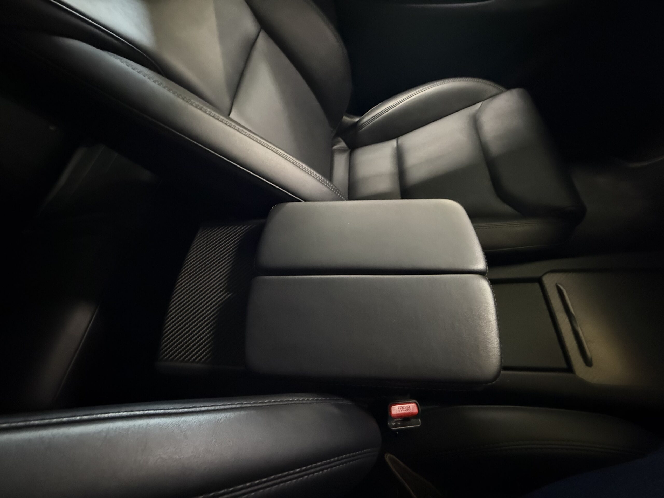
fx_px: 269
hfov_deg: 102.1
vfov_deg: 85.7
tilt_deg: -59.9
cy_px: 249
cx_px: 332
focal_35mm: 14
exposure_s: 1/29
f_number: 2.2
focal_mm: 2.22
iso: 2000
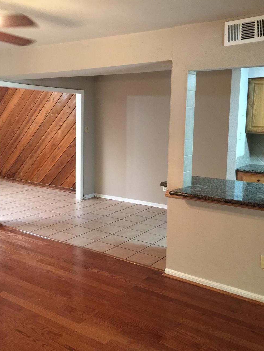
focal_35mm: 34
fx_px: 346
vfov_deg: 53.9
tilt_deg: -5.5
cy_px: 164
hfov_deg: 41.8
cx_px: 135
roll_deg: -1.0
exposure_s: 1/10
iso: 100
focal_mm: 4.15
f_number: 2.2
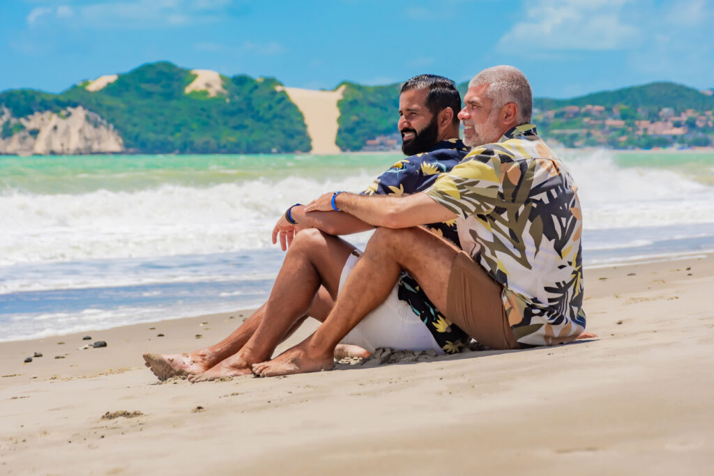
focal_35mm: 127
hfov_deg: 16.1
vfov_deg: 10.8
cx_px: 357
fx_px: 2519
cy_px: 238
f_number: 9
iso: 100
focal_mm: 85
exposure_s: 1/1250
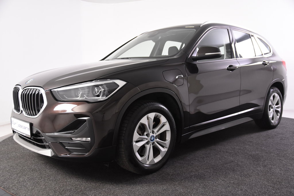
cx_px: 147
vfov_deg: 40.0
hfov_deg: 57.2
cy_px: 98
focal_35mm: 33
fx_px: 270
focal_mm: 22
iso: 1600
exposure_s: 1/60
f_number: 4
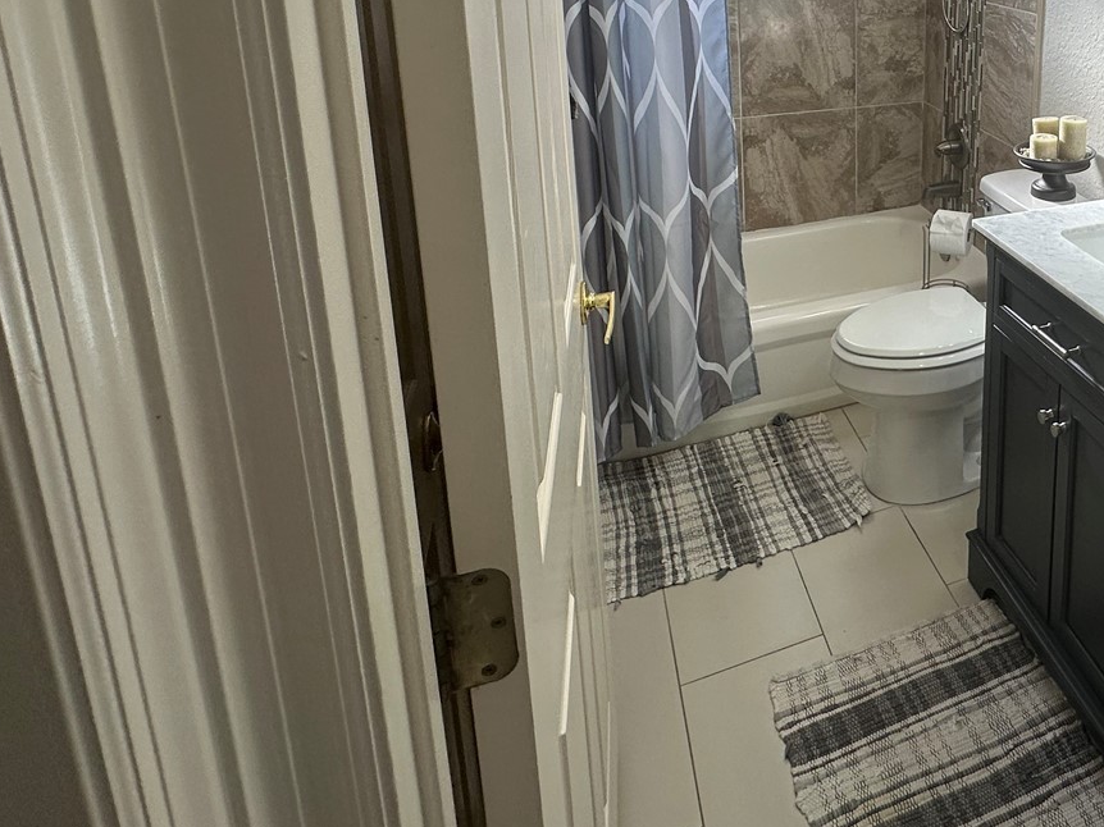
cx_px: 943
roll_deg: -1.8
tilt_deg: -10.9
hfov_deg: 59.7
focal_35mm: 26
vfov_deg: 47.8
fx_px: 829
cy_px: 87
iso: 40
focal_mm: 2.22
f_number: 2.2
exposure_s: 1/120
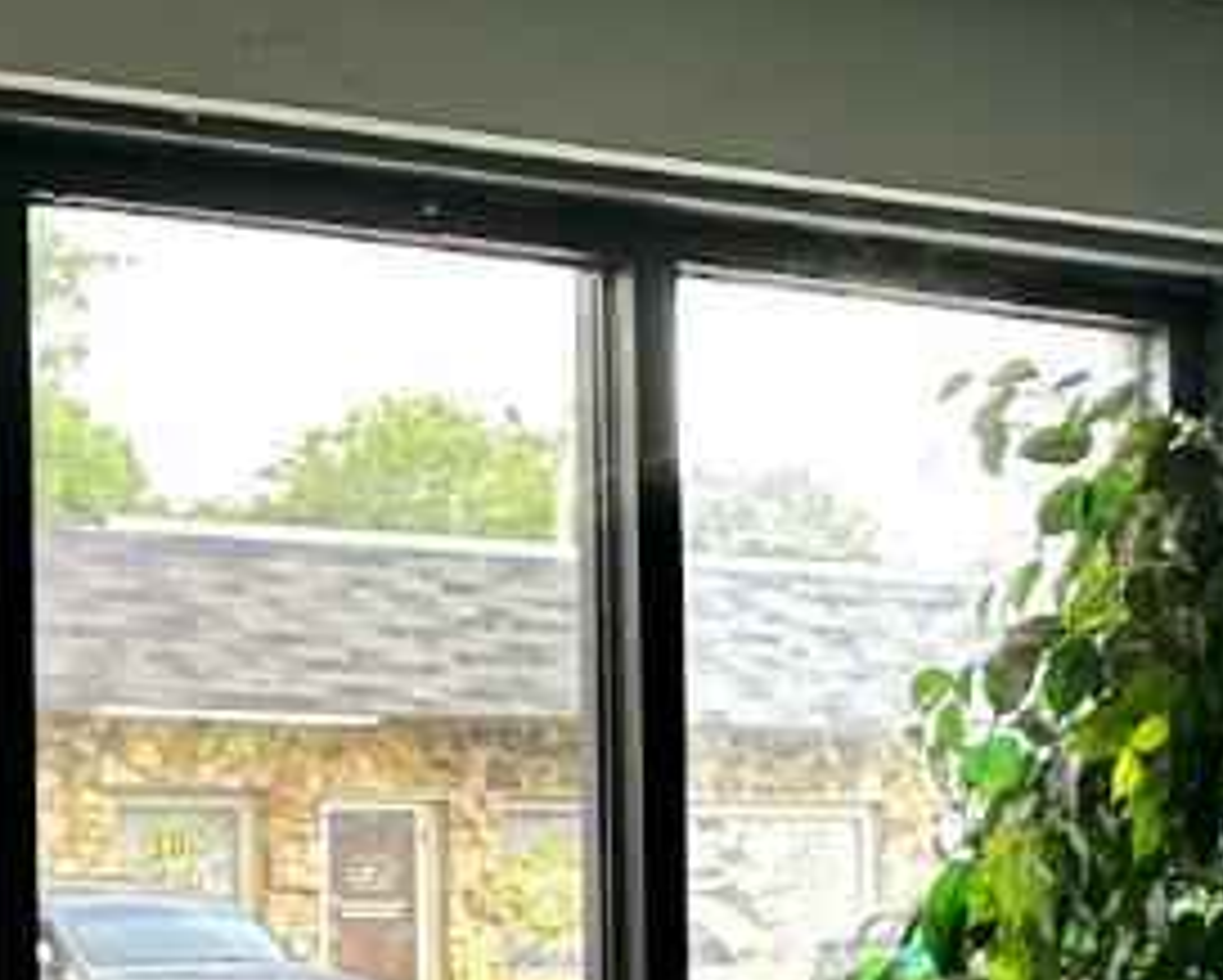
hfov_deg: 13.5
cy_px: 1081
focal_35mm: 129
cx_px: 2131
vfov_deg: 11.8
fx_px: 4673
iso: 80
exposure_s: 1/121
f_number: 1.78
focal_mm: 6.86
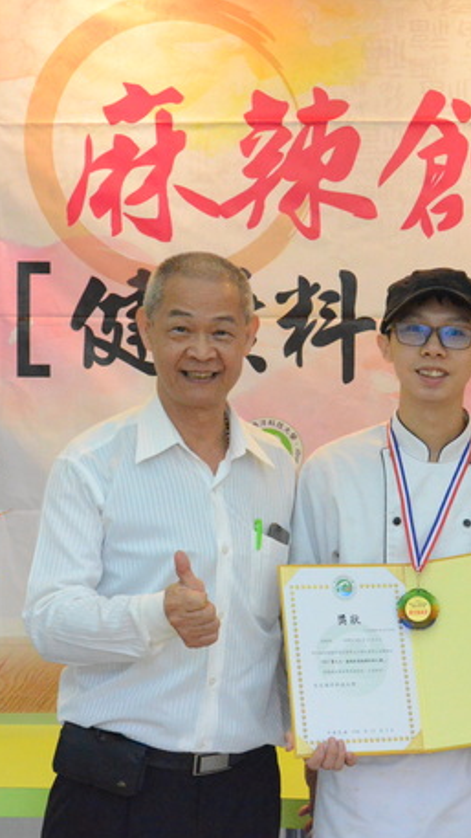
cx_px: 387
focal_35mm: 96
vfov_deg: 22.2
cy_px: 420
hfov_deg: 12.5
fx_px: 2132
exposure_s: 1/200
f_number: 8
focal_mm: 40
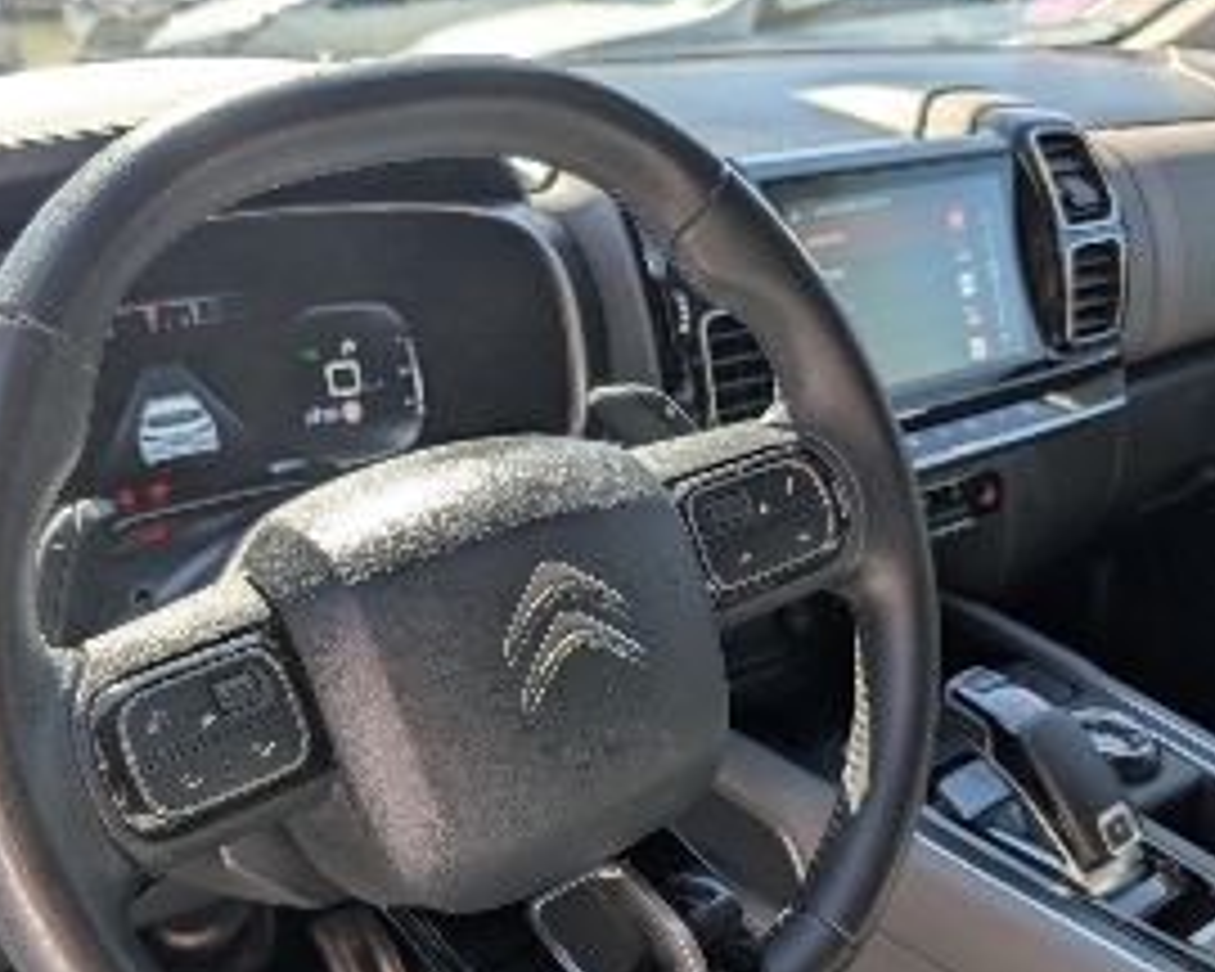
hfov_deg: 50.1
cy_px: 639
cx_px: 526
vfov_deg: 40.7
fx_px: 1295
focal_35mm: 36
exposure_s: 1/403
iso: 19
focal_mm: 6.9
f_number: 1.68
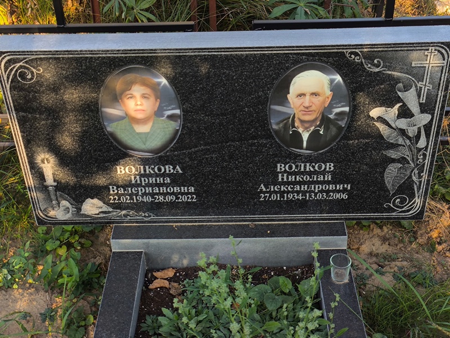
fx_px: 650
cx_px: 225
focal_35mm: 50
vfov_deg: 29.1
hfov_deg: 38.2
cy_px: 169
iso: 50
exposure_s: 1/209
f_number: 1.7
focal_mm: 4.71
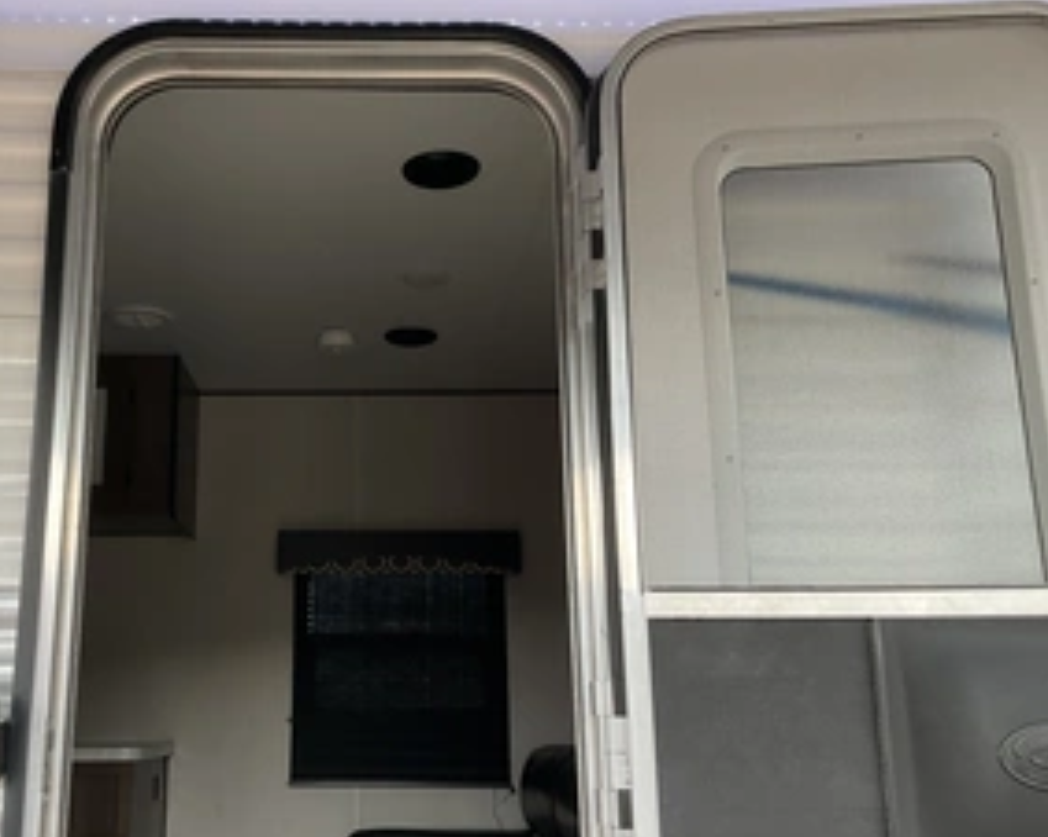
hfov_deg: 45.3
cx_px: 374
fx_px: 1240
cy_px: 396
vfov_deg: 37.3
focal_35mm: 40
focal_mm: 3
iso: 32
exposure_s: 1/122
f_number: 1.8
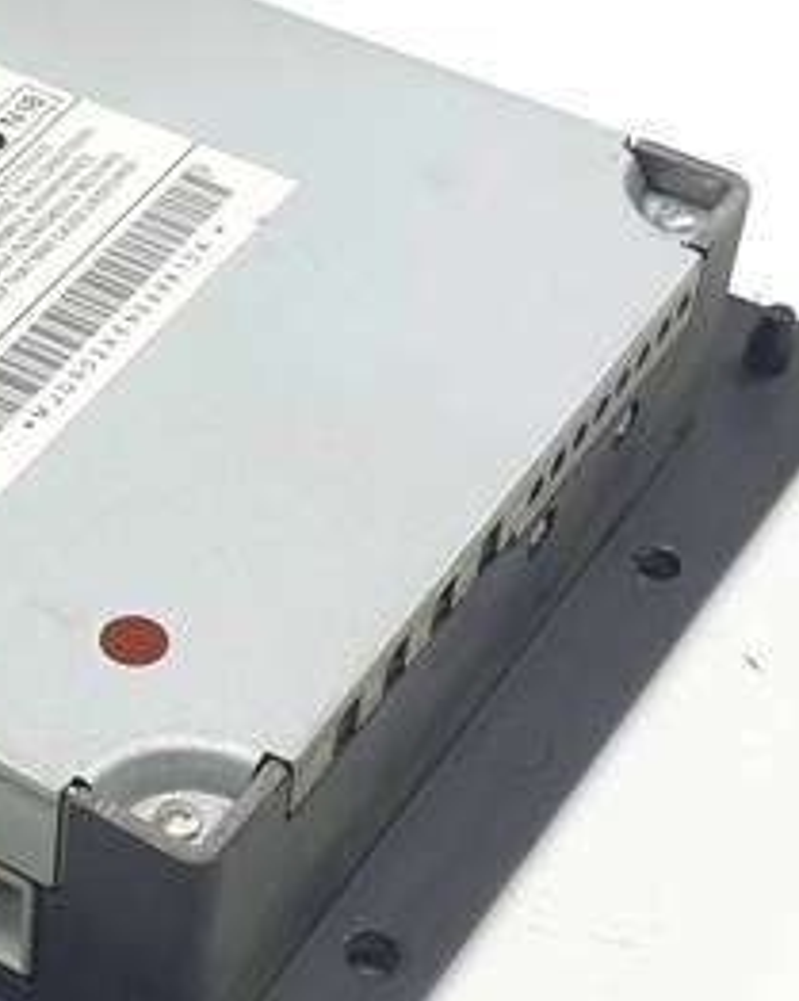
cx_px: -237
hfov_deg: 22.1
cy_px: 514
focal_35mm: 62
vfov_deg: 30.5
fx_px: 1836
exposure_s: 1/130
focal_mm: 4.3
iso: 50
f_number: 2.4
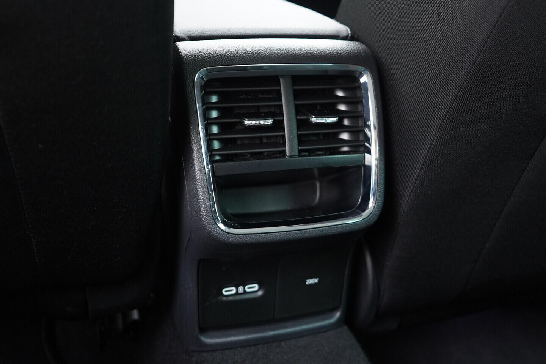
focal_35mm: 36
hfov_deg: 53.1
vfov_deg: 36.9
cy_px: 182
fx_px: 546
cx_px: 273
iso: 1250
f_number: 2.8
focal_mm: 24
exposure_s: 1/40
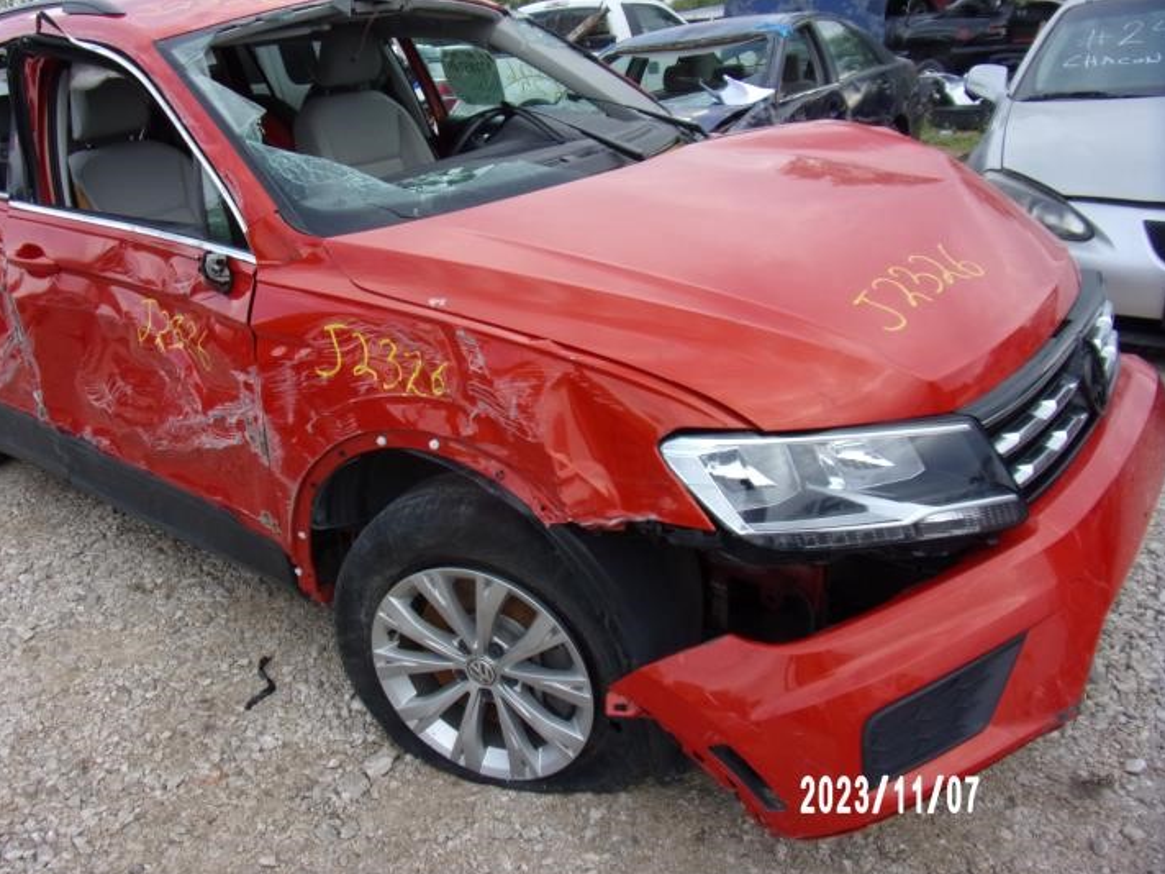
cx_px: 518
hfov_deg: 65.1
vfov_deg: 51.3
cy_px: 412
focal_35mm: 27
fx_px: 909
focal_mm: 4.3
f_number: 3.3
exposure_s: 1/150
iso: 80
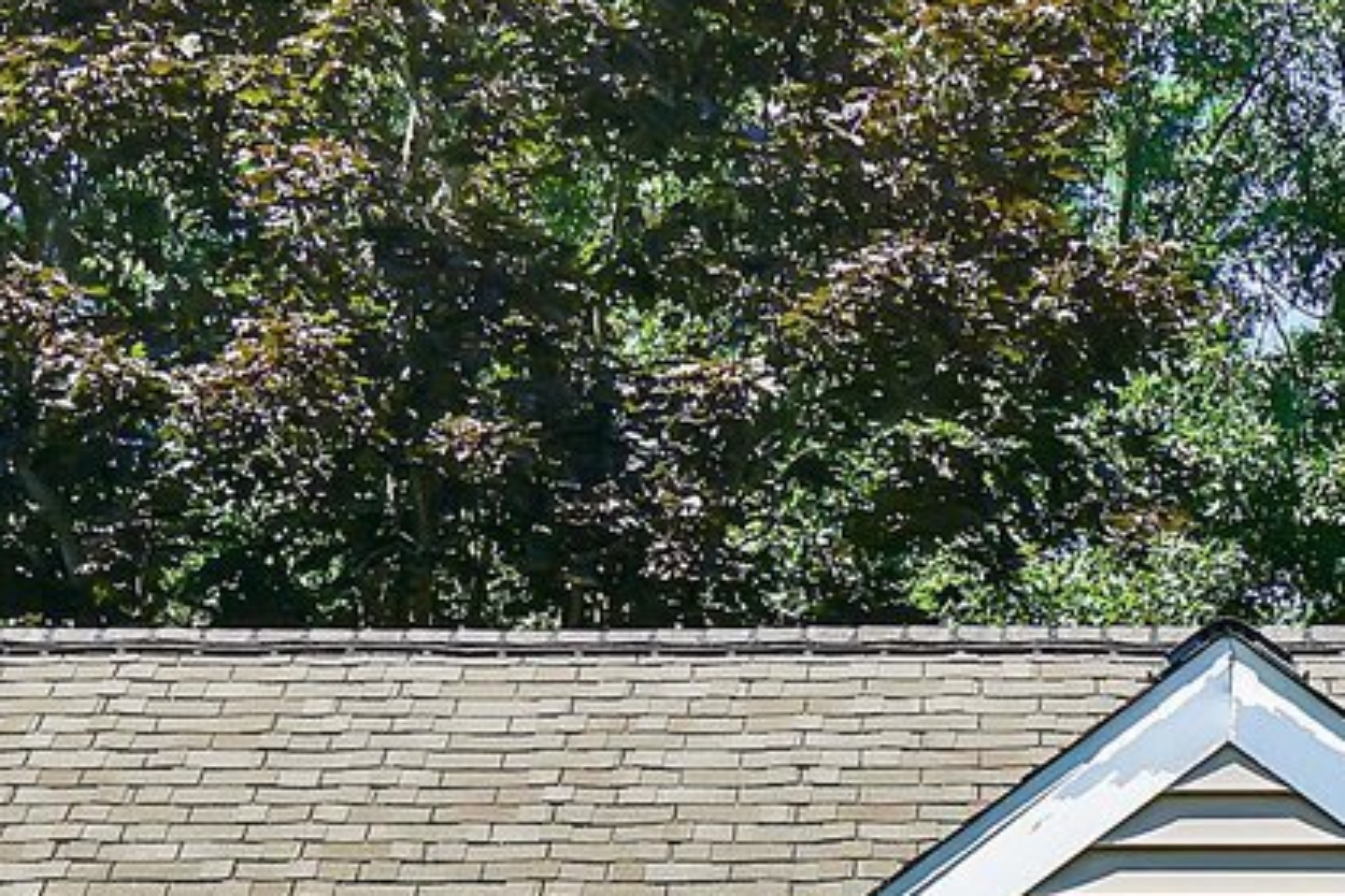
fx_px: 6426
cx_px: 997
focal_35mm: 172
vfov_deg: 7.5
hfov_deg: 11.9
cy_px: 2106
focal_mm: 35
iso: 100
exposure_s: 1/125
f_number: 11
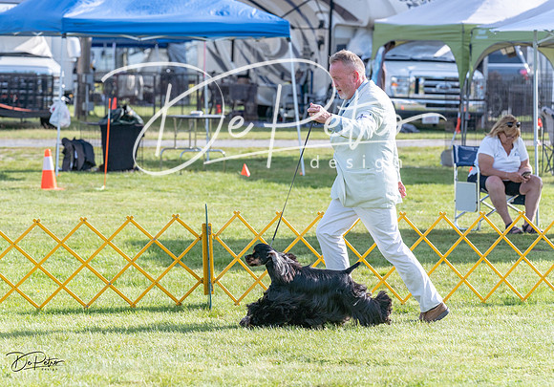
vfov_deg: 7.9
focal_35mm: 179
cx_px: 259
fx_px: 2790
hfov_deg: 11.3
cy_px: 177
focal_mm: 152
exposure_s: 1/1250
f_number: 5.6
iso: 500
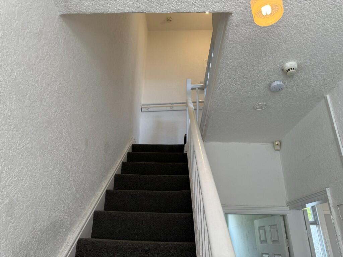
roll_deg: -1.5
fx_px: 238
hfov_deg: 71.6
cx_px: 172
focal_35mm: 24
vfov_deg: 56.8
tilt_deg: +24.8
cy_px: 128
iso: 80
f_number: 1.78
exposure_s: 1/100
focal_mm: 6.76
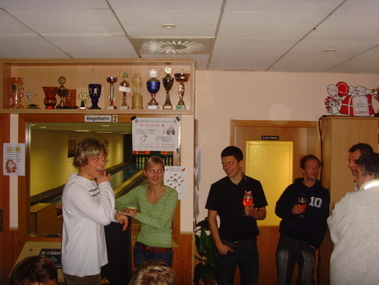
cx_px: 190
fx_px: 427
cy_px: 142
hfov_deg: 47.9
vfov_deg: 36.8
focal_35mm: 39
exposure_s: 1/45
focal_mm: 6.6
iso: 240
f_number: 3.5
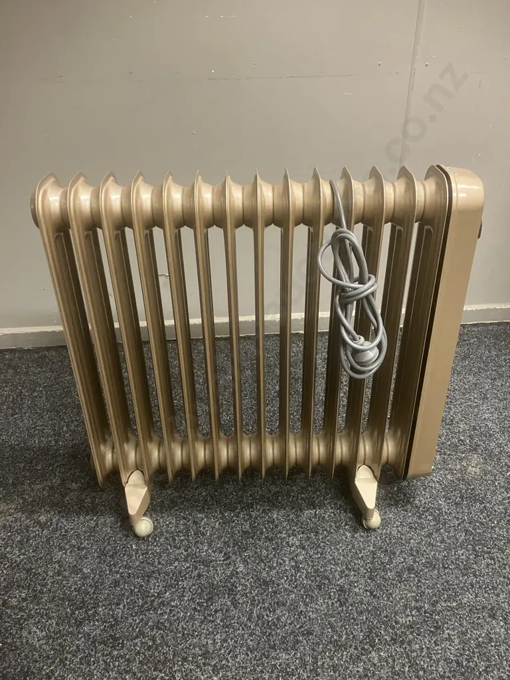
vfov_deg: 63.4
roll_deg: +0.7
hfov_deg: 49.7
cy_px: 340
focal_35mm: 28
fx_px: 550
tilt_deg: -30.9
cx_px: 255
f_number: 1.8
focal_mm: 3.99
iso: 250
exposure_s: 1/33
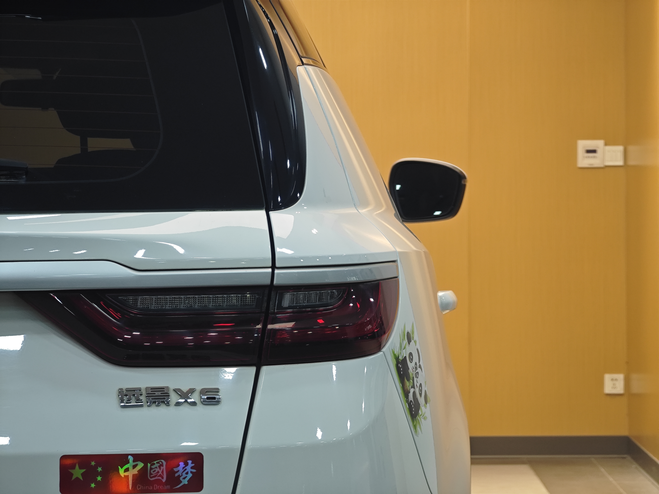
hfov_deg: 16.4
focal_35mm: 120
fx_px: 2284
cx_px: 330
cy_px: 247
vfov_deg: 12.3
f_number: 3
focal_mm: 19.4
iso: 500
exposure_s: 1/100
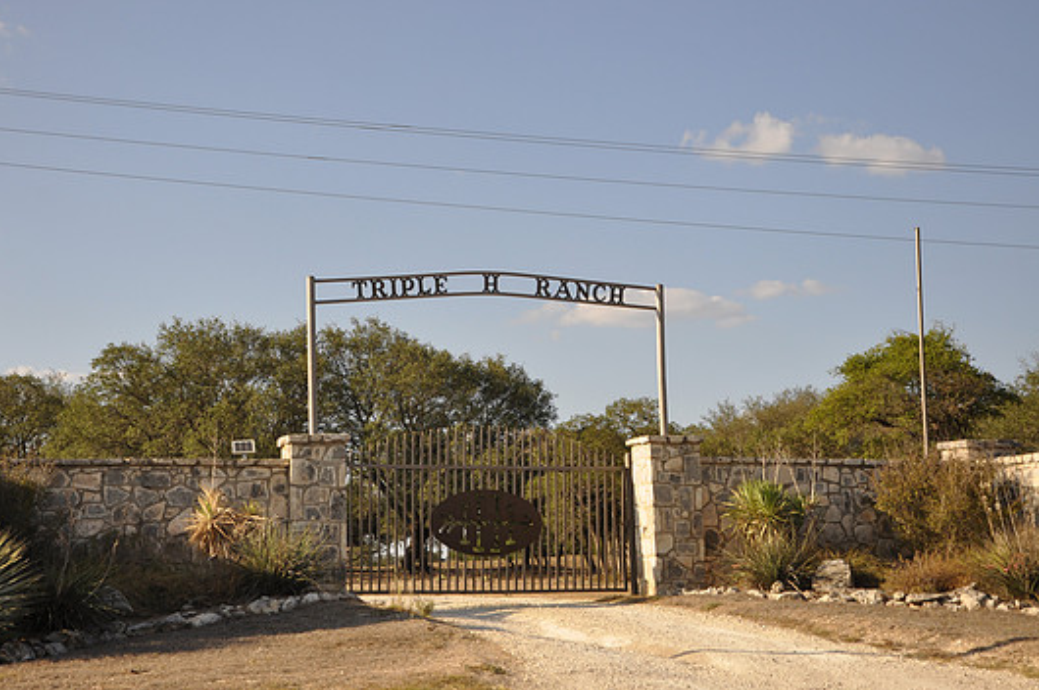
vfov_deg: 19.7
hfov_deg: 29.3
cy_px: 328
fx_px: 1989
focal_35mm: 69
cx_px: 484
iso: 200
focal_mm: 42
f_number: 7.1
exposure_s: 1/200
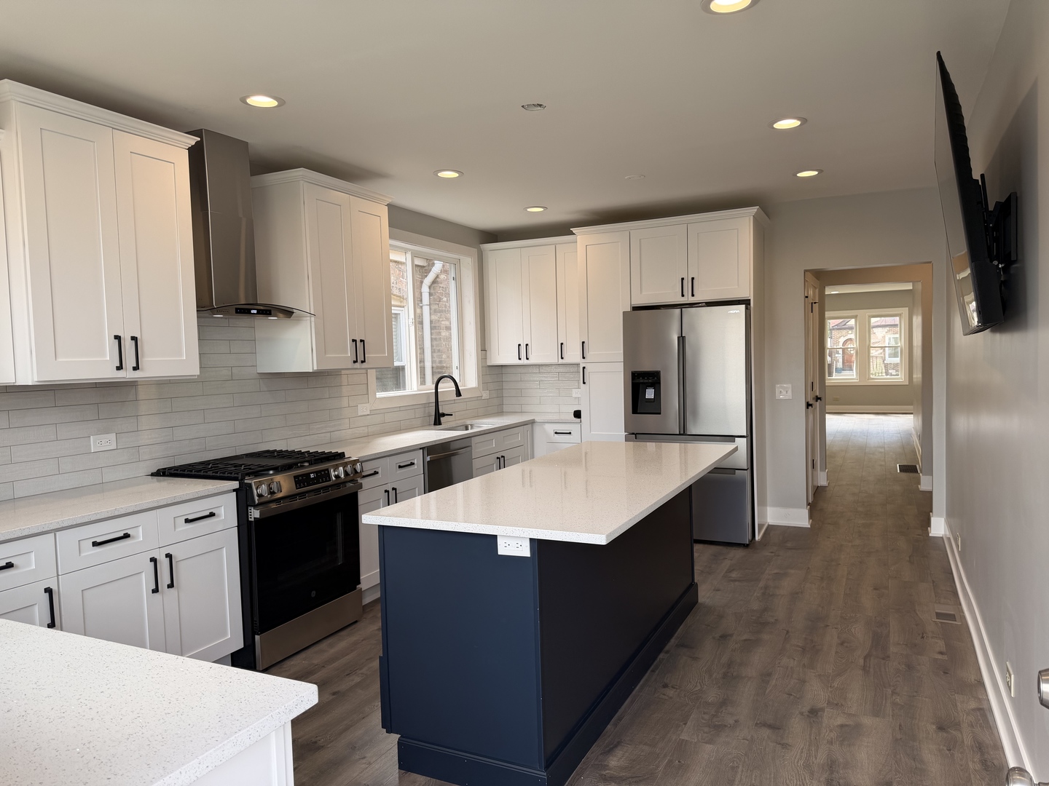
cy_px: 393
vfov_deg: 56.8
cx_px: 524
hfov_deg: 71.6
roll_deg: +2.1
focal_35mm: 24
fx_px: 727
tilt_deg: -3.4
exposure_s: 1/158
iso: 64
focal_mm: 6.76
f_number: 1.78
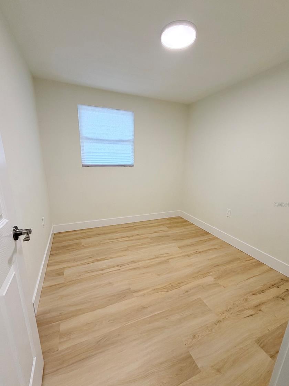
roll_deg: -1.4
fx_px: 167
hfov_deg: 81.7
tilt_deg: -14.4
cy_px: 204
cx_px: 144
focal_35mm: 15
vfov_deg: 98.1
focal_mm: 2.22
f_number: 2.2
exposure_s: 1/120
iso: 160
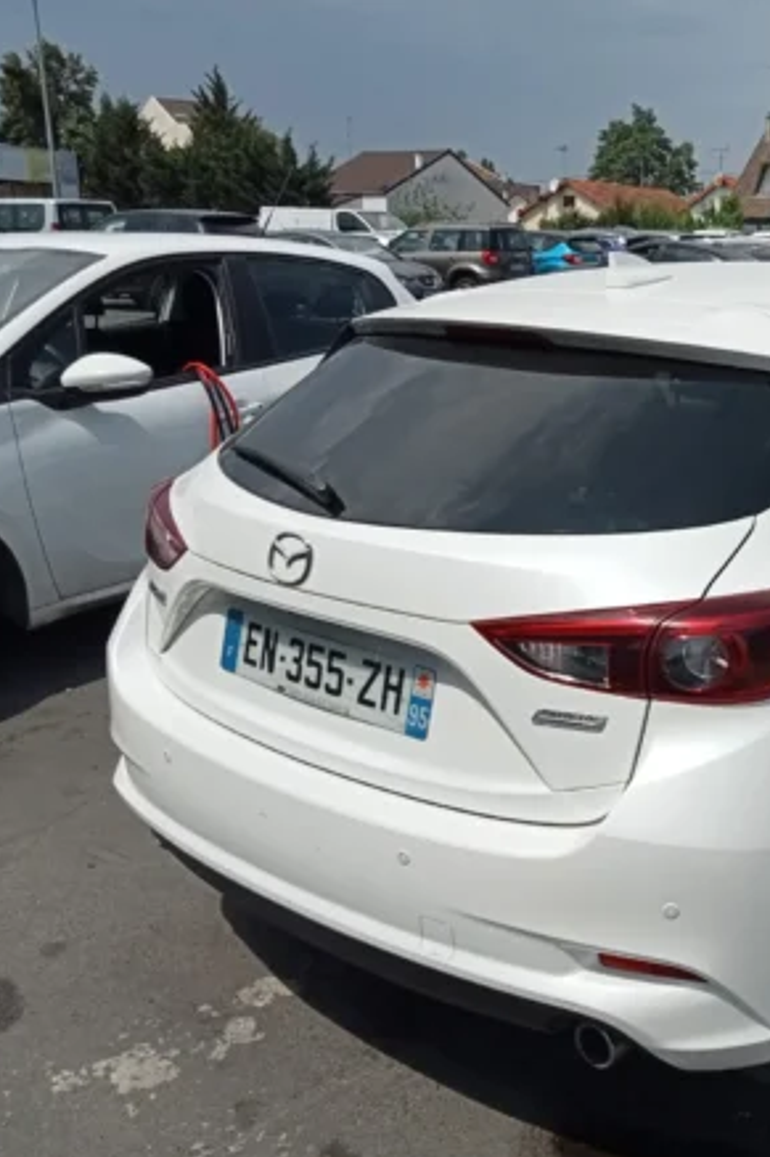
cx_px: 691
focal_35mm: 40
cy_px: 585
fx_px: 1284
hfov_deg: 31.8
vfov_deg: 48.5
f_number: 2.2
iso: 103
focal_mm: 3.46
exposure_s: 1/2320
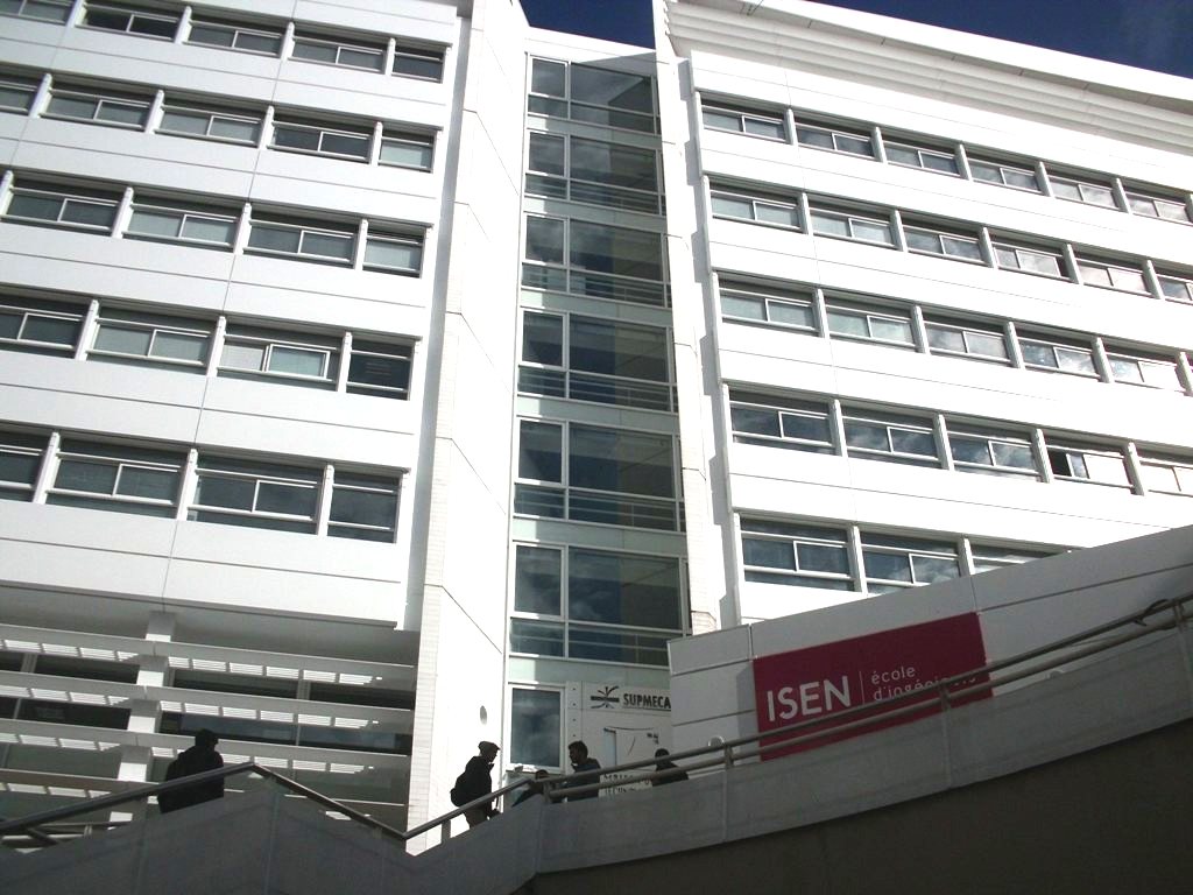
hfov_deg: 51.4
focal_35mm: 36
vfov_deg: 39.7
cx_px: 596
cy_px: 448
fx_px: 1241
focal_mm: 6.3
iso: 64
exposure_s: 1/2000
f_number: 7.3
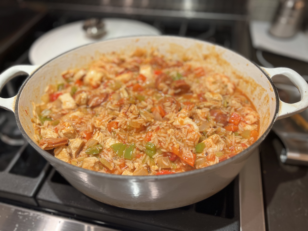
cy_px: 116
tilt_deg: -48.6
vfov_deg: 53.1
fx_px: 231
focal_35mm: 26
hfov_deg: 67.3
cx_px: 154
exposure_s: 1/62
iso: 32
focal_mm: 5.7
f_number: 1.5
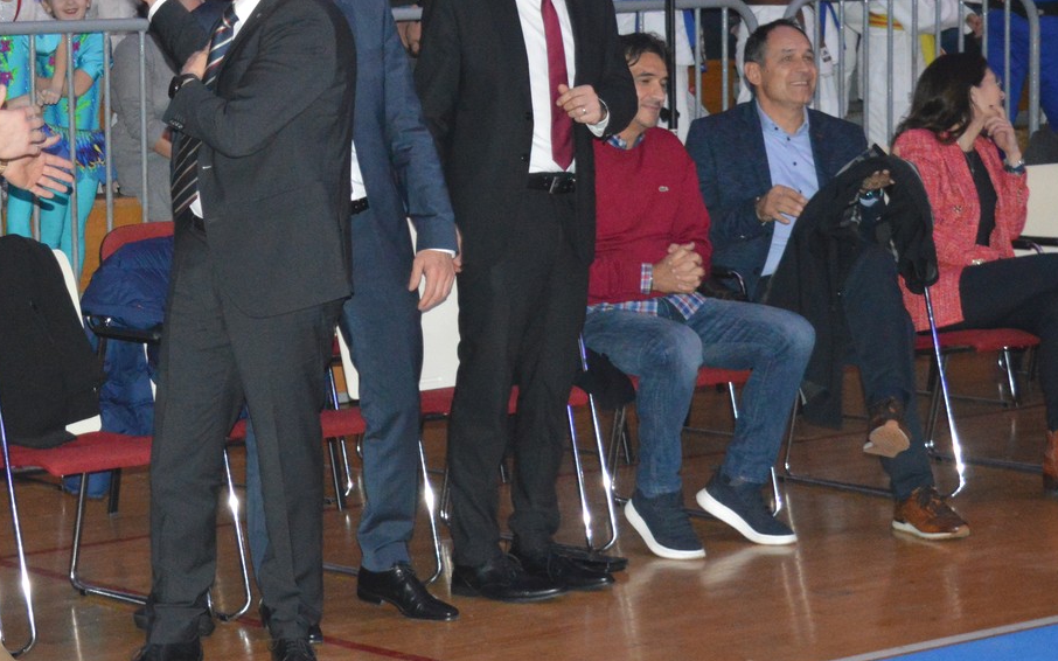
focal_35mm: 115
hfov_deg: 18.0
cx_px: 225
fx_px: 3315
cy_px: 199
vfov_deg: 11.4
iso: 3200
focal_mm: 42
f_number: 5
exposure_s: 1/60
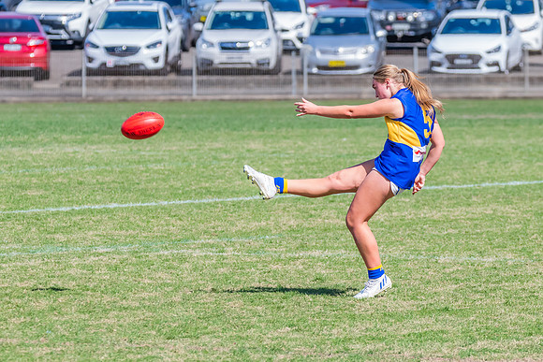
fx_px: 6858
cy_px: 204
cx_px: 395
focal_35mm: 455
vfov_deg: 3.0
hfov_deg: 4.5
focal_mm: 260
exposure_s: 1/1600
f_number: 9
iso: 800
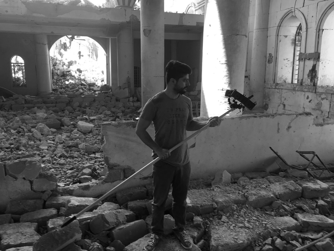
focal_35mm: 29
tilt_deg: -11.7
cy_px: 126
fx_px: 280
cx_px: 167
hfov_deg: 61.7
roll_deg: -1.1
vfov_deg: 48.2
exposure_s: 1/50
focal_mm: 4.15
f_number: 2.2
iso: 32
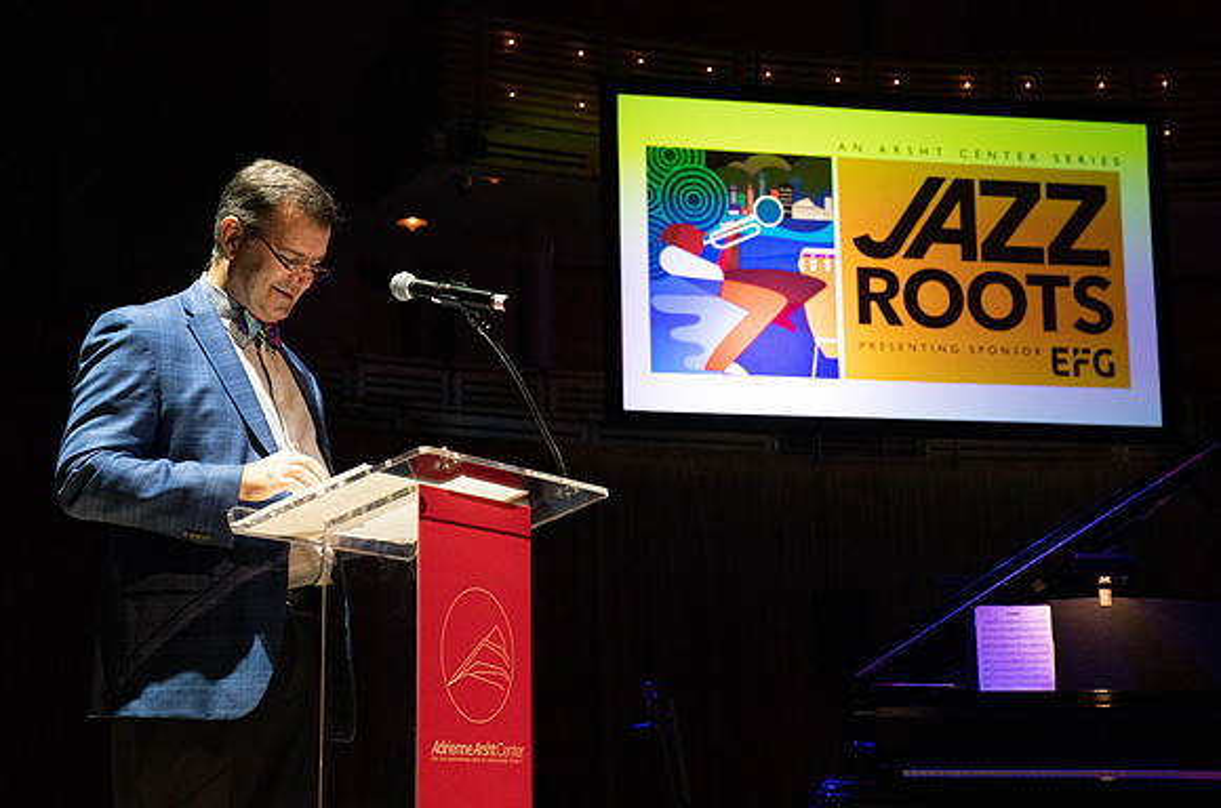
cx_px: 611
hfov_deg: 28.7
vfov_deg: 19.2
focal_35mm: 71
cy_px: 404
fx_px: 2388
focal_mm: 70
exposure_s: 1/250
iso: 8000
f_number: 8
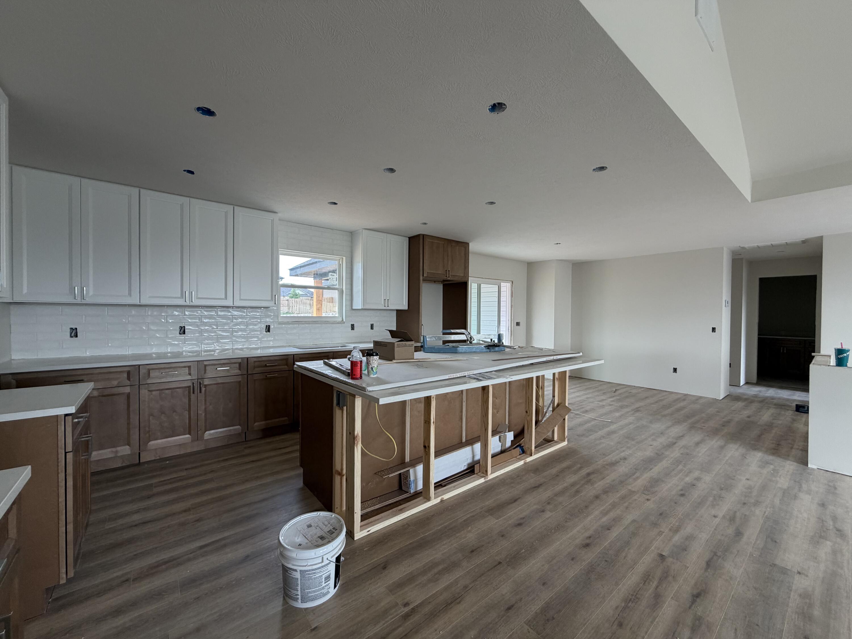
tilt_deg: +0.3
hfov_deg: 102.1
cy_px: 320
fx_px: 345
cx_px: 426
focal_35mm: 14
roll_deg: -0.6
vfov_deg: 85.7
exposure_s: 1/121
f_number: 2.2
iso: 200
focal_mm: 2.22
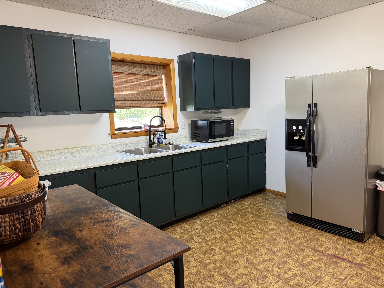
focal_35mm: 24
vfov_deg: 56.8
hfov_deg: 71.6
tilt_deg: -7.2
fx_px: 266
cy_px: 144
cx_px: 192
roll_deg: +2.7
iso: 160
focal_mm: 6.76
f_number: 1.78
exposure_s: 1/60
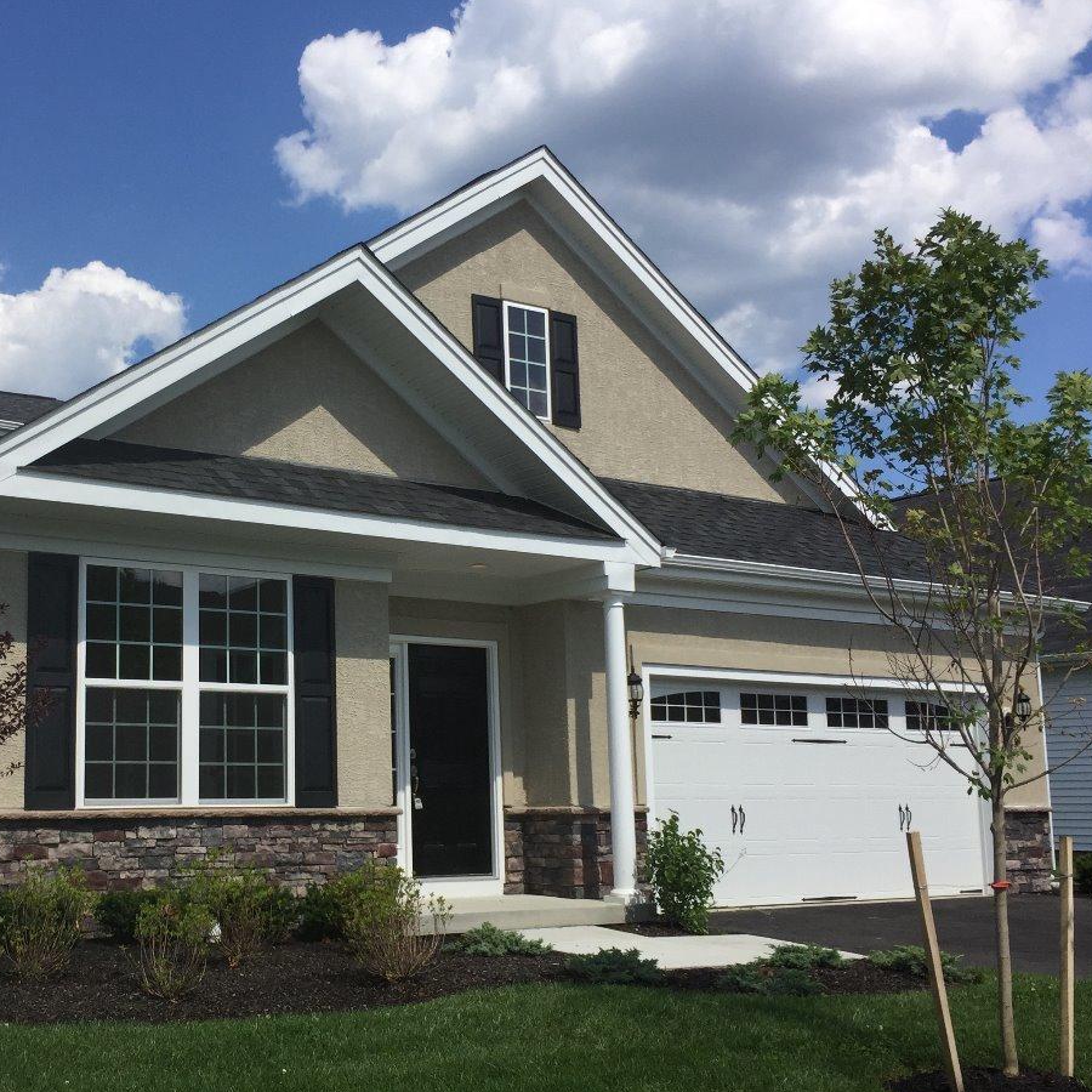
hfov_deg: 40.1
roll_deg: +0.8
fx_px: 1463
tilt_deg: +7.6
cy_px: 576
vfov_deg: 40.9
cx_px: 311
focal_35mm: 41
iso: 32
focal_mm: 4.15
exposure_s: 1/3049
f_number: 2.2
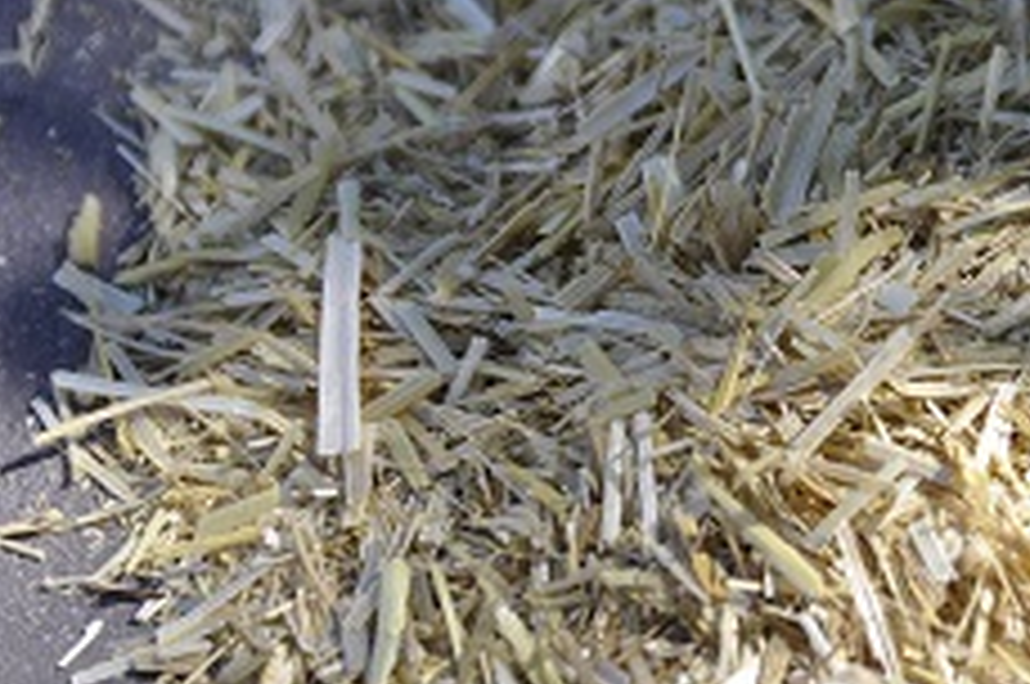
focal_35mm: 333
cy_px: 310
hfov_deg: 6.2
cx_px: 1026
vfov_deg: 4.1
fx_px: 9519
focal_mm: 95
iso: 200
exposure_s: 1/250
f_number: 8
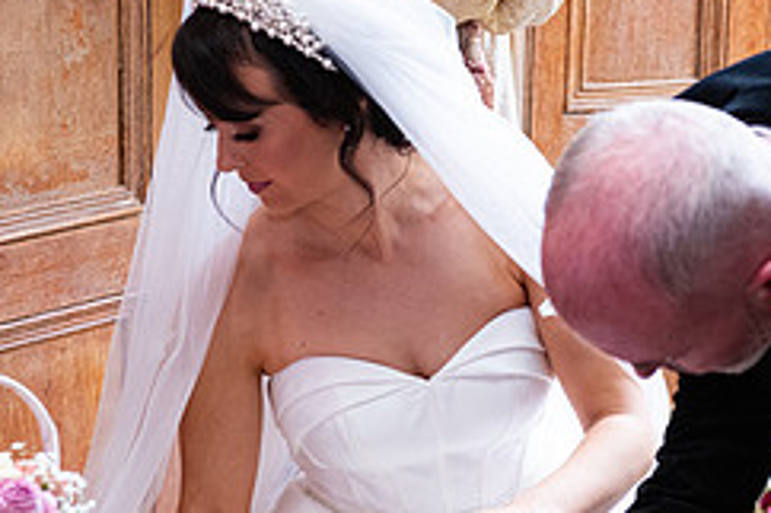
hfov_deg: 15.5
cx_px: 519
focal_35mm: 132
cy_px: 390
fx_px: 2825
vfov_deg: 10.4
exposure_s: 1/160
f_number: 3.5
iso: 1000
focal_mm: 55
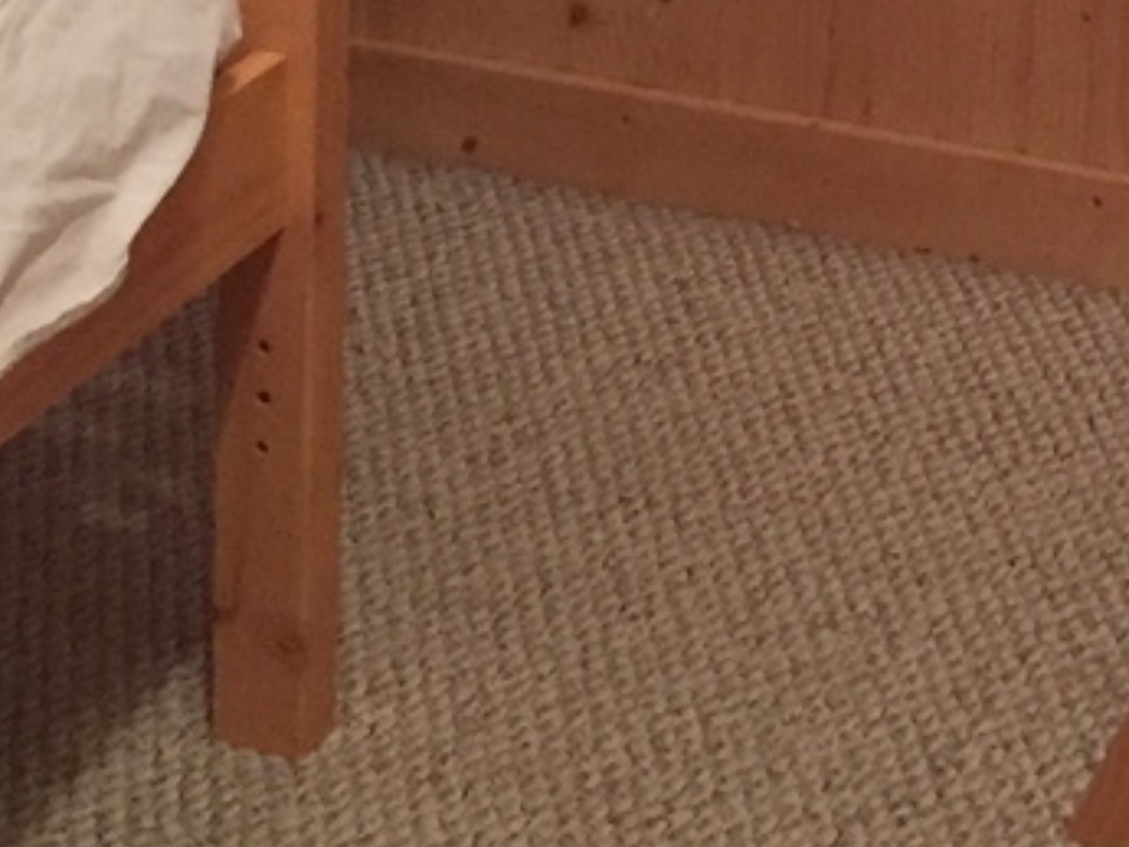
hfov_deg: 14.1
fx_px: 4470
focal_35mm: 137
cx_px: 1211
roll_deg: -3.1
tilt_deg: -11.4
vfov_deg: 10.2
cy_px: -706
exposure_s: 1/30
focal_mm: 4.15
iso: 250
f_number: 2.2
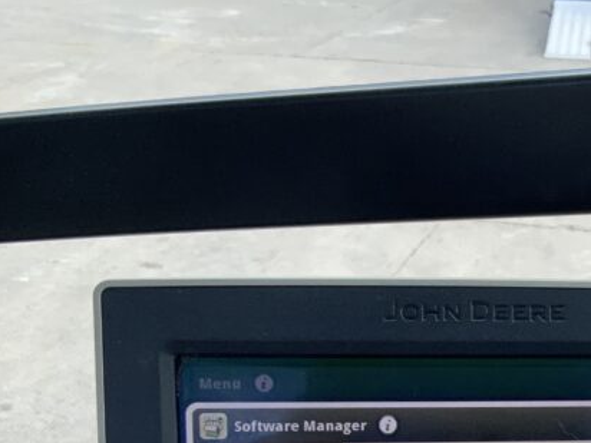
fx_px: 1229
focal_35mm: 72
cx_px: 569
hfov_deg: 25.9
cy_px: 477
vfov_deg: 19.6
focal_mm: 3
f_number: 1.8
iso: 25
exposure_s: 1/403
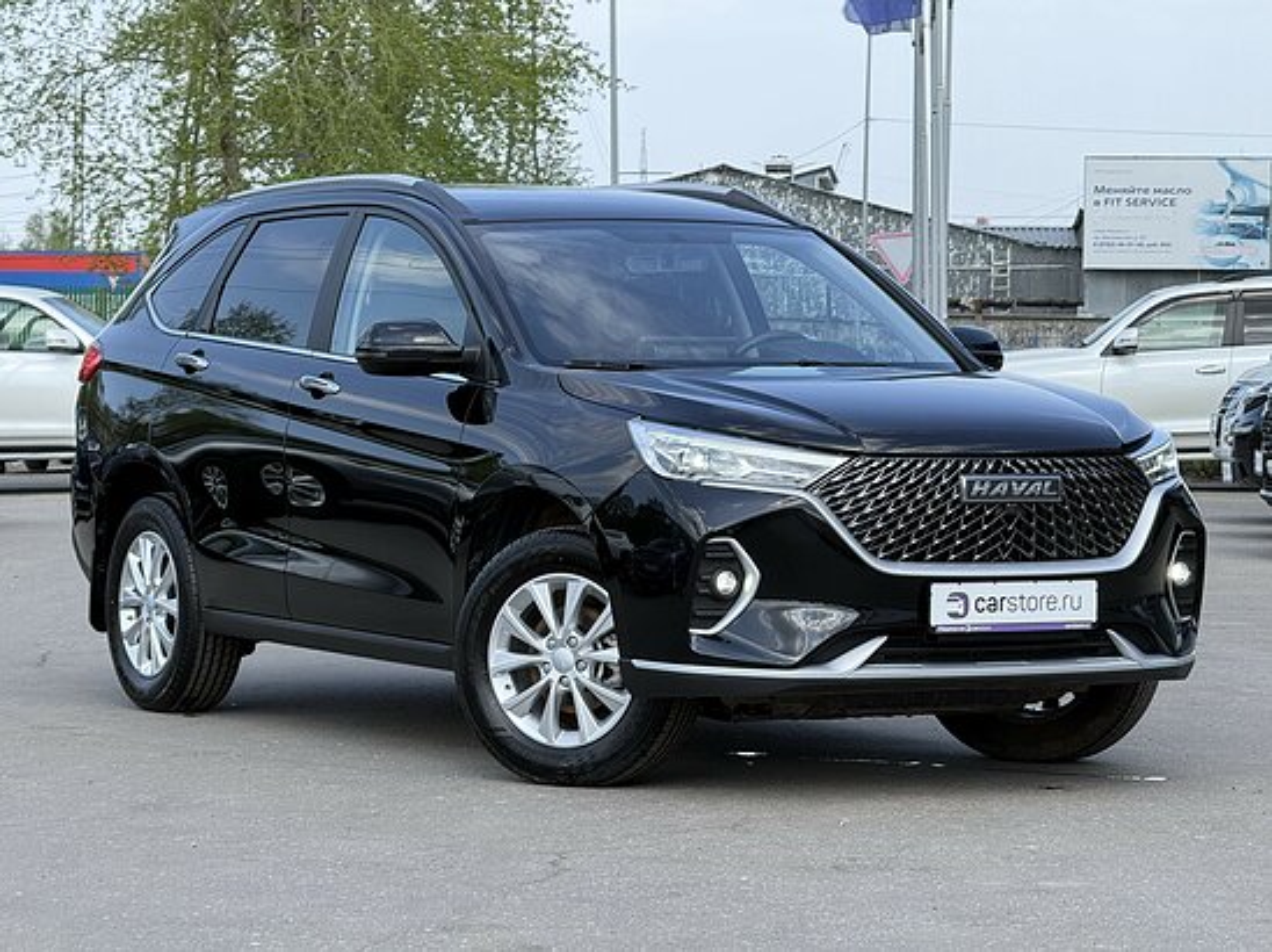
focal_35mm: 120
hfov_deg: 16.4
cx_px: 636
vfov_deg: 12.3
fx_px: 4406
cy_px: 476
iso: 64
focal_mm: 15.66
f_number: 2.8
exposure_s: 1/456
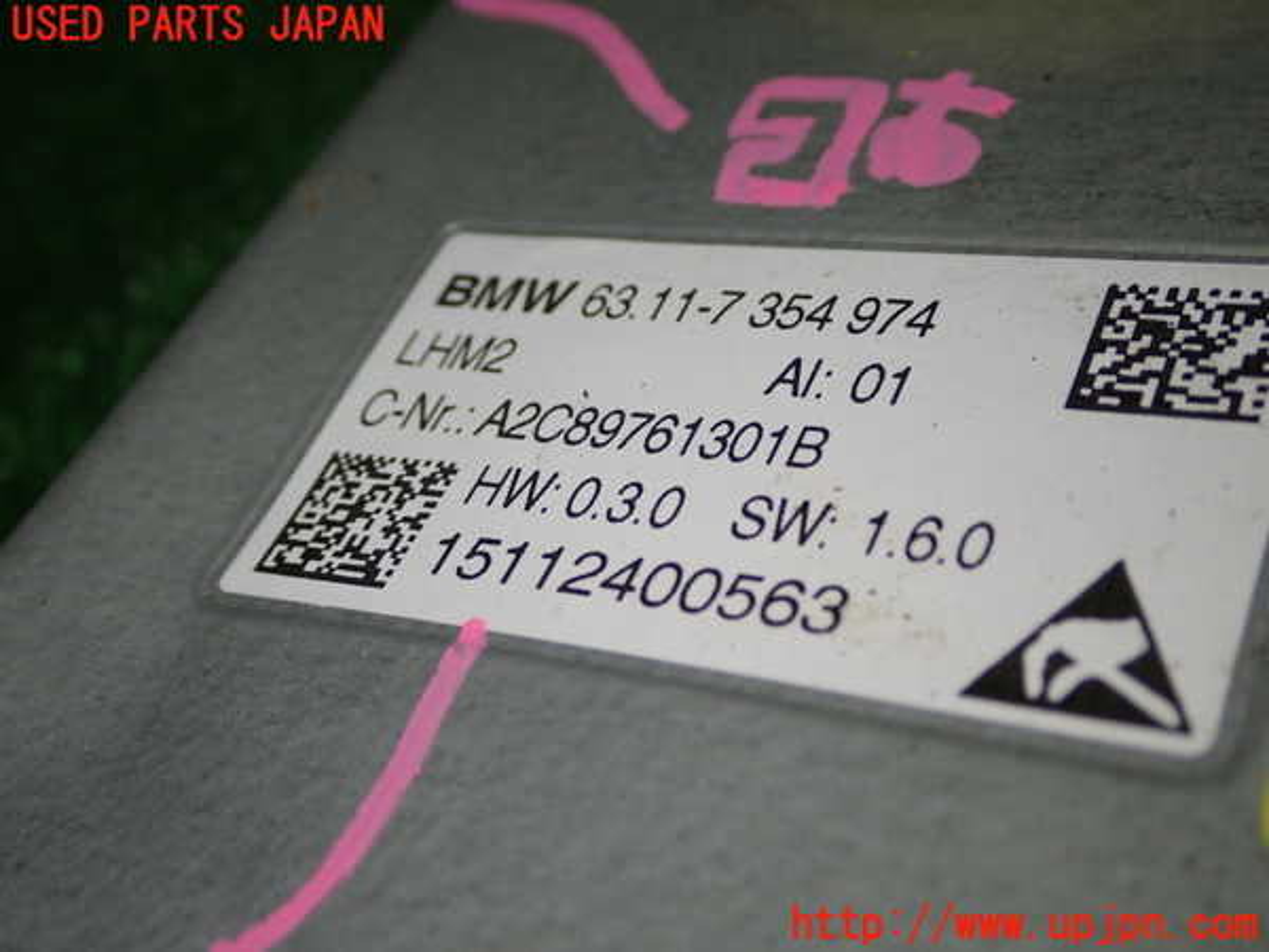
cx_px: 634
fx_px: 1723
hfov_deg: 40.4
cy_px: 476
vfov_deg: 30.9
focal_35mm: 47
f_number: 3.1
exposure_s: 1/100
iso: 200
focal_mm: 8.4
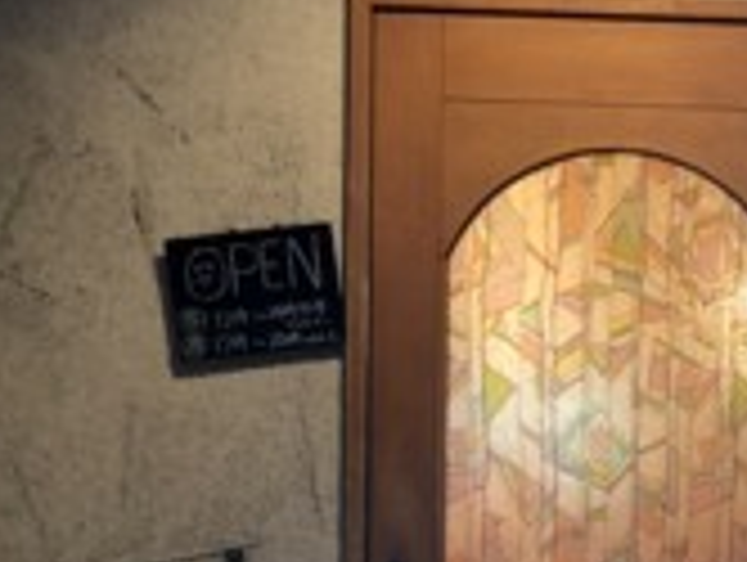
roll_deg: -2.3
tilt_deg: -4.1
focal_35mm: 76
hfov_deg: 24.7
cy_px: 562
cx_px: 702
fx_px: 1642
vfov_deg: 18.9
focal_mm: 4
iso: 100
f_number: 1.8
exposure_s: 1/9
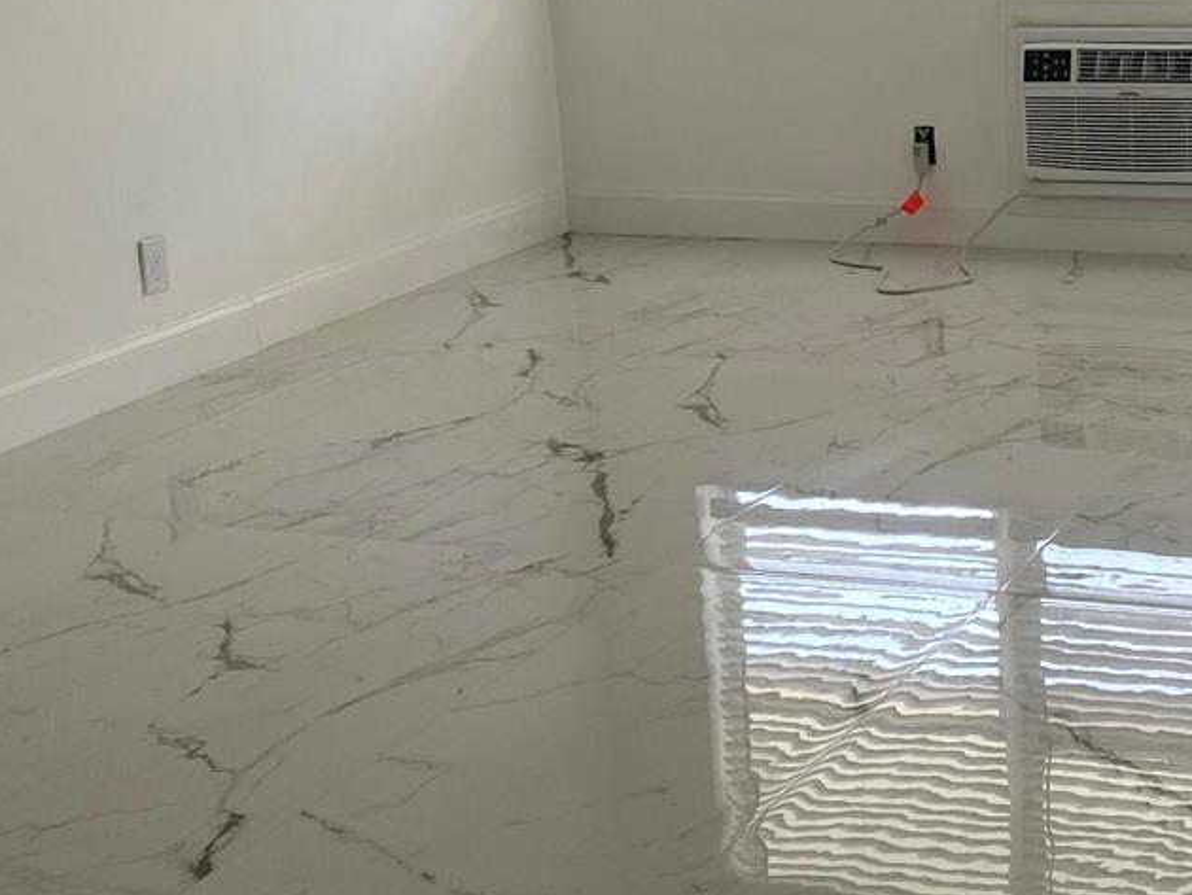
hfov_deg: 28.0
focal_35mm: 66
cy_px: 233
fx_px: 2274
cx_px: 1131
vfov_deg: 22.1
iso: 32
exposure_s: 1/141
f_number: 1.8
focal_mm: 4.25
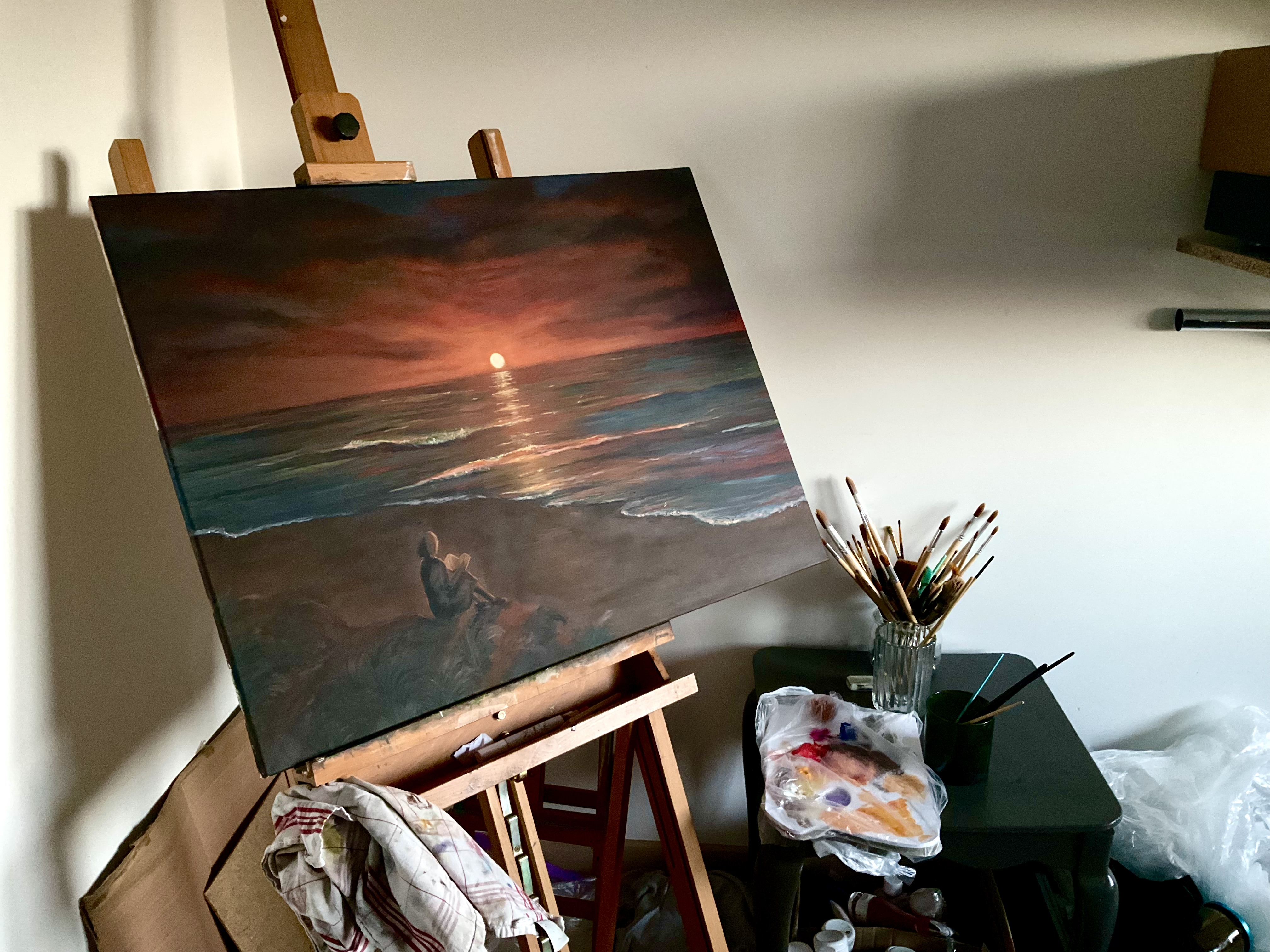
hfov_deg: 61.7
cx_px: 635
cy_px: 476
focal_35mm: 29
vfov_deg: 48.2
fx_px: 1064
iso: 400
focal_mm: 3
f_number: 1.8
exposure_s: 1/30
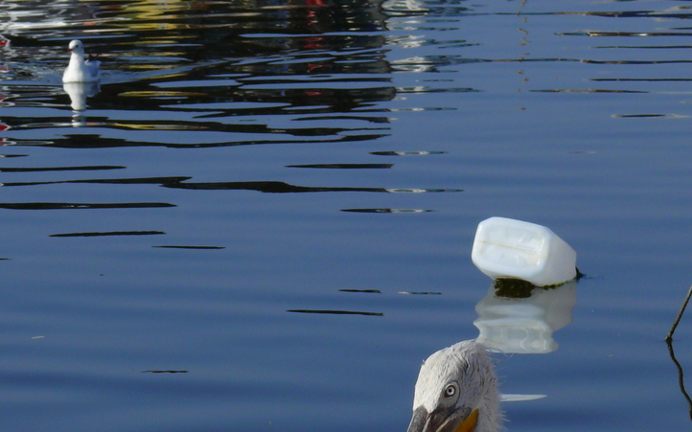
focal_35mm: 252
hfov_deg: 8.3
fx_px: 4752
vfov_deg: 5.2
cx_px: 461
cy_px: 417
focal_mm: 30.1
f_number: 6.3
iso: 100
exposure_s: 1/640
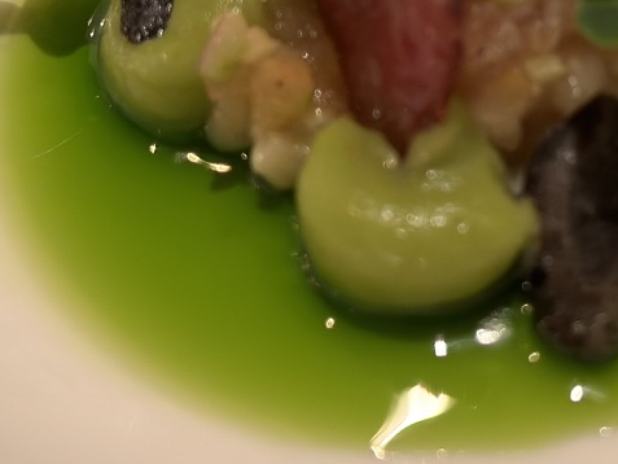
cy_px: 5
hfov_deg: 18.9
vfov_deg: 14.2
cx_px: 474
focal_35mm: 103
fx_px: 1839
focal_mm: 6.86
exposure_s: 1/60
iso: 200
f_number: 1.78
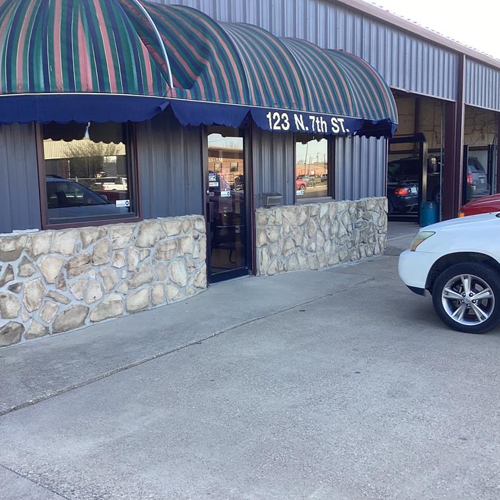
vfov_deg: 44.9
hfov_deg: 44.9
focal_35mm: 37
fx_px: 605
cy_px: 252
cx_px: 243
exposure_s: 1/120
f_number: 2.4
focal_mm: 3.3
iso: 25
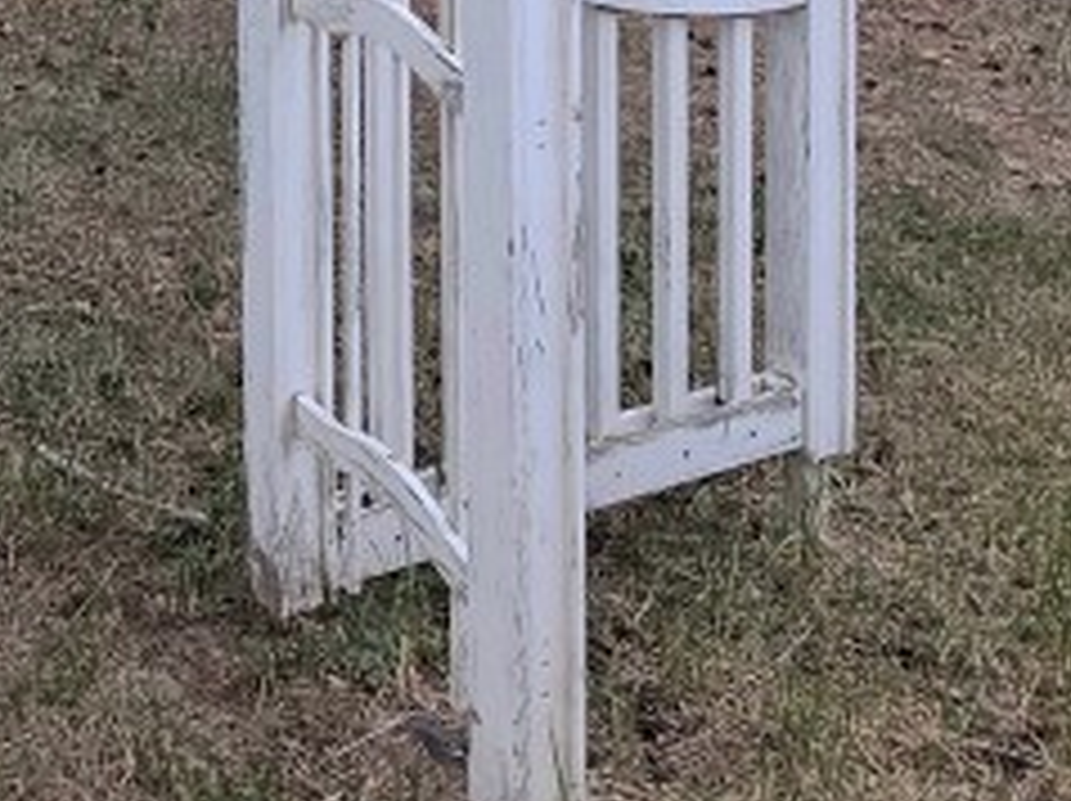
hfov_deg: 31.8
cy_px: -464
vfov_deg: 21.2
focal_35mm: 56
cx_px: 9
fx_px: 1731
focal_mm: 2.2
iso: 20
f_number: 1.9
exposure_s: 1/588
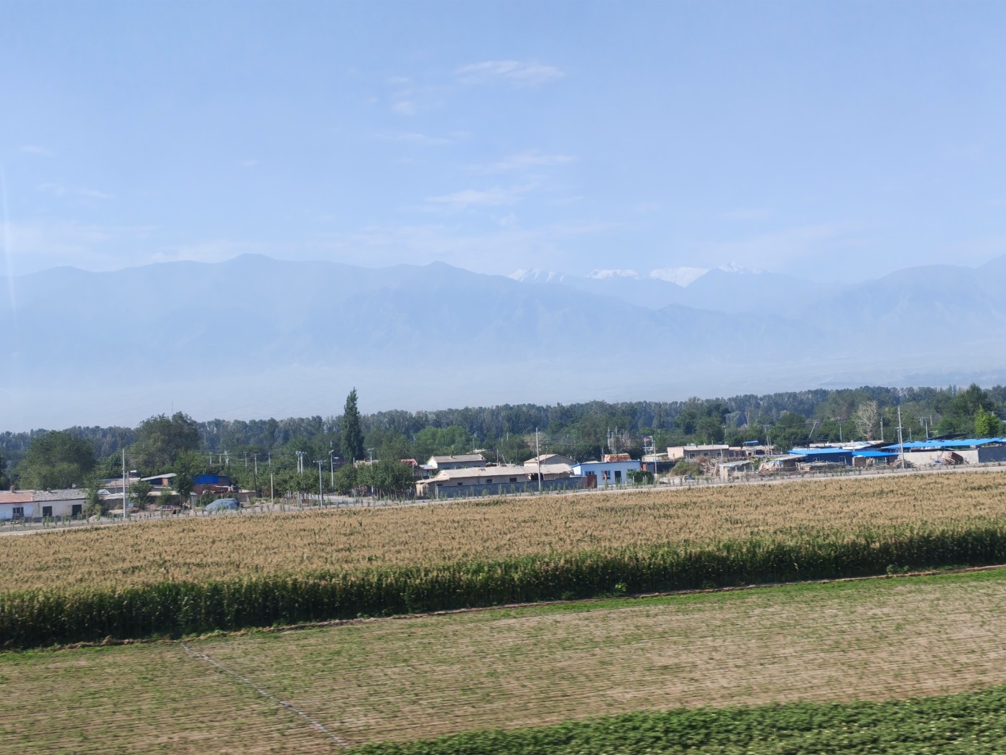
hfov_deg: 35.5
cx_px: 503
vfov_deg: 27.0
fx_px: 1569
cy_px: 378
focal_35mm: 54
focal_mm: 5.52
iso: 50
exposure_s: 1/270
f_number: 1.95
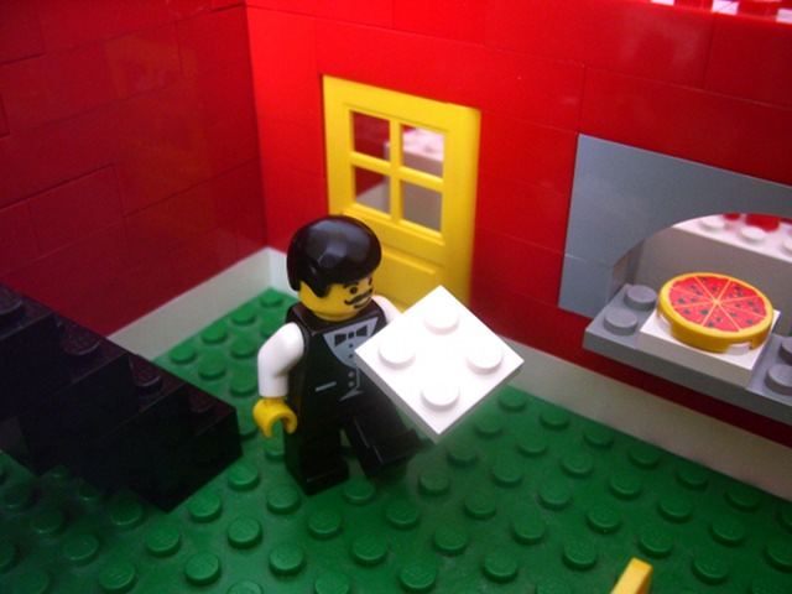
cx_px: 396
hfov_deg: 54.0
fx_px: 778
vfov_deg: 41.8
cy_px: 297
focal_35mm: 34
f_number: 2.7
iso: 160
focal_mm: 5.6
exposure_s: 1/8
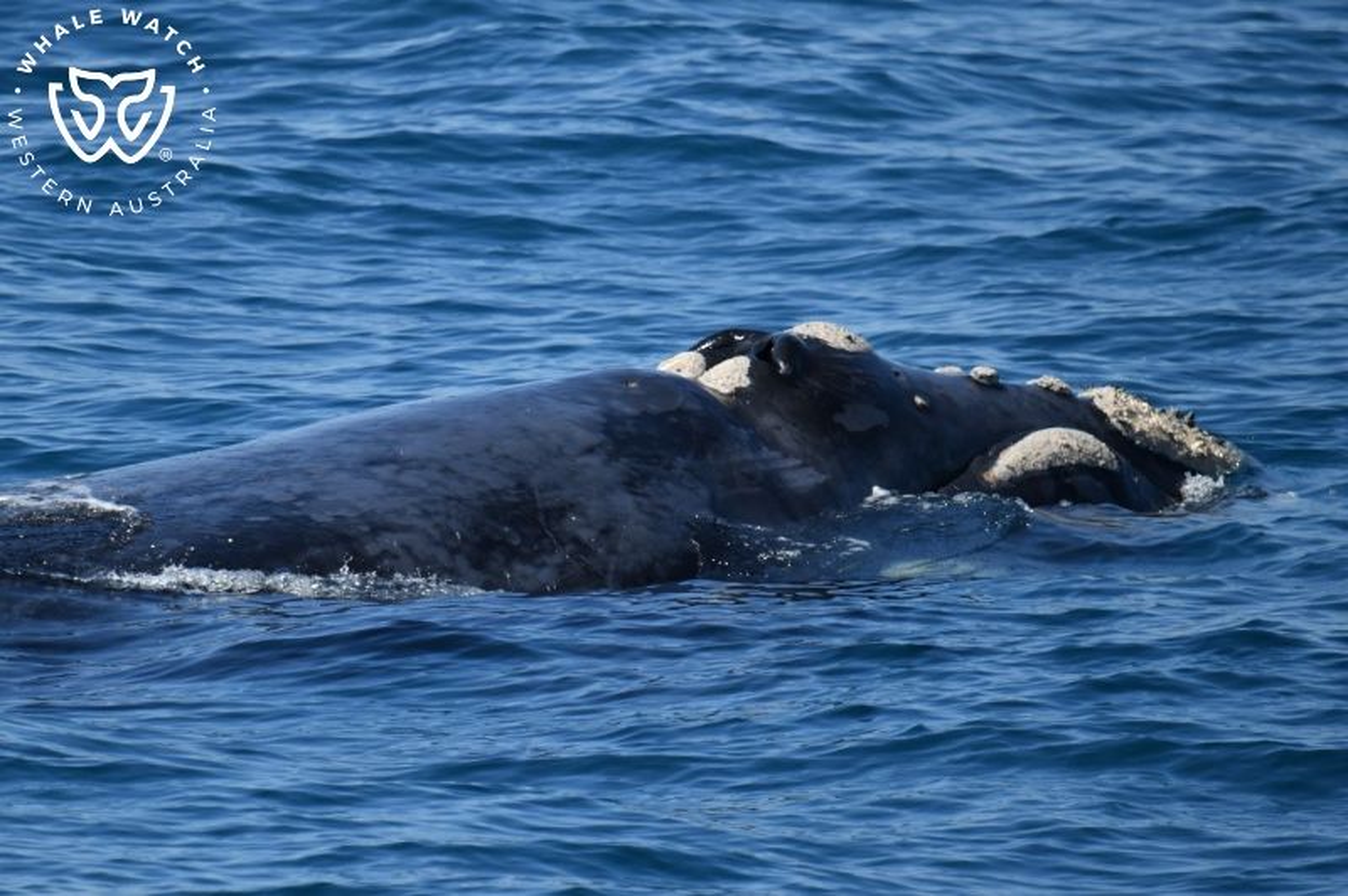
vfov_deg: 2.3
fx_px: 22448
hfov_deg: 3.4
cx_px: 674
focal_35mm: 600
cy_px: 448
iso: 1400
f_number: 6.3
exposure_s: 1/8000
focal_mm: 600
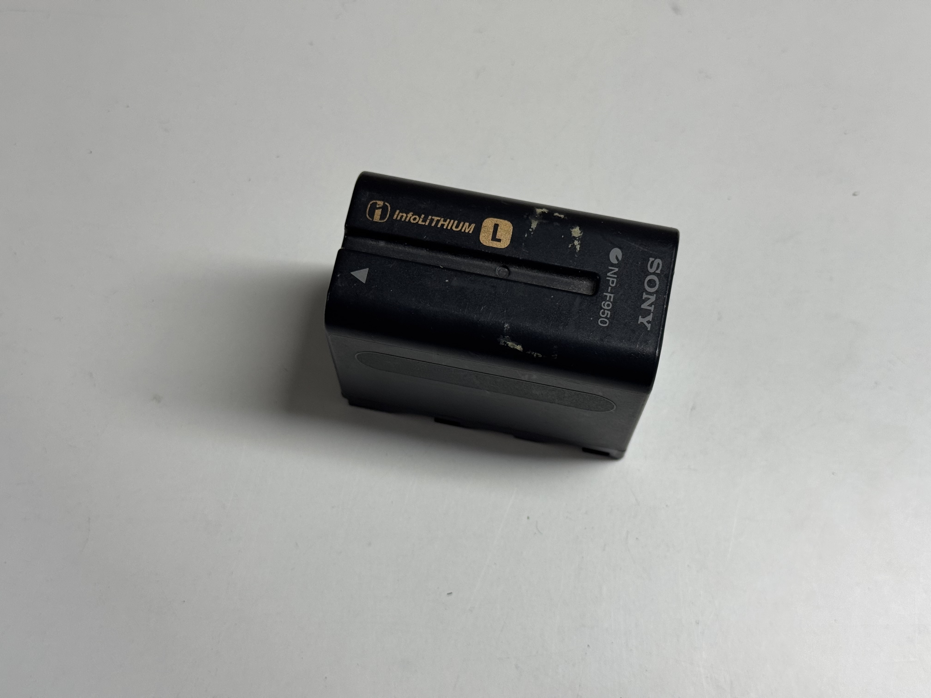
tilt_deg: -71.0
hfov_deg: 39.7
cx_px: 466
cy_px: 349
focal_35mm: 48
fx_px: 1291
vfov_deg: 30.3
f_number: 1.78
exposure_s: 1/100
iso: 80
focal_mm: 6.76
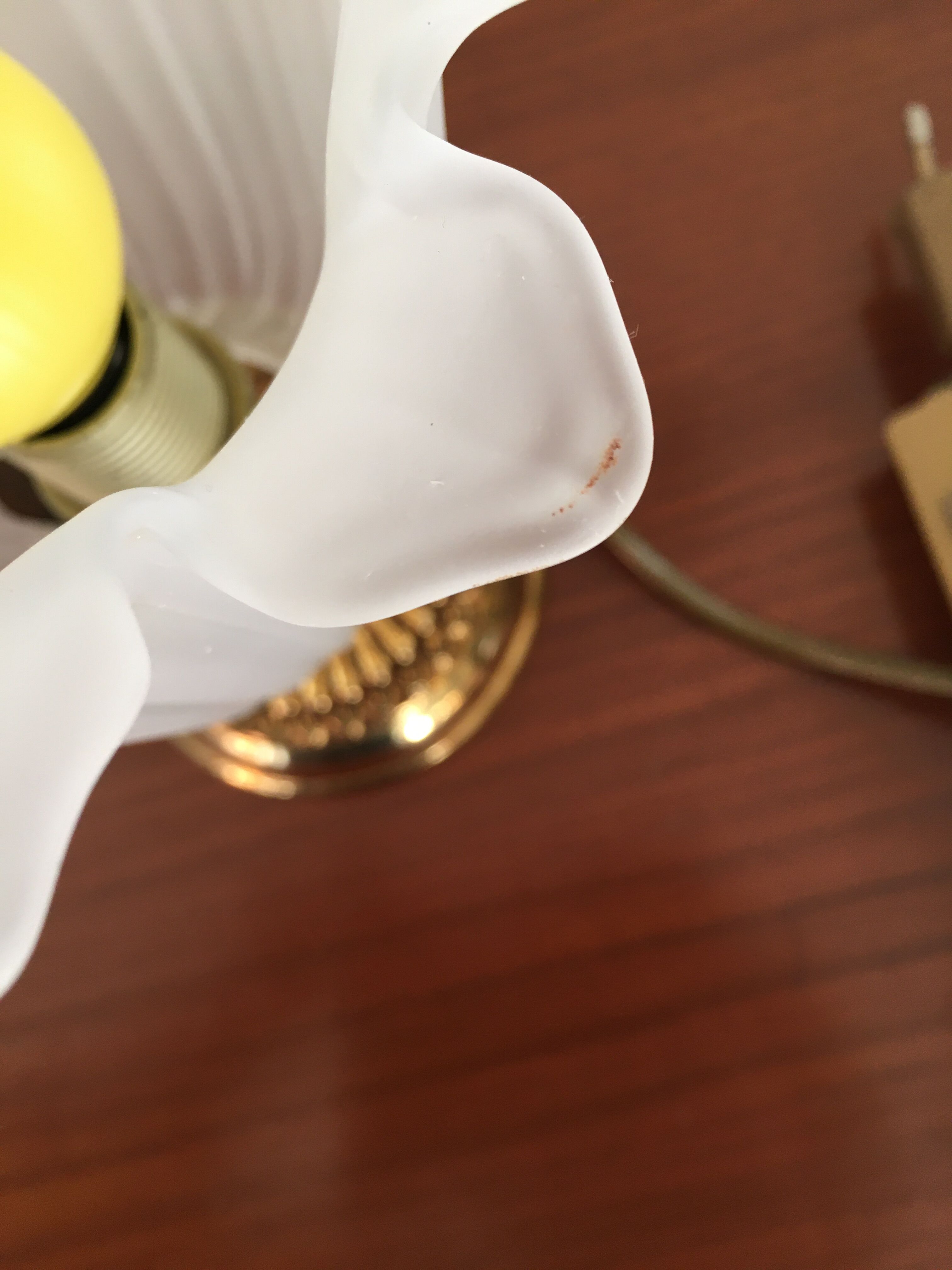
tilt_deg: -74.7
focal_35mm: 29
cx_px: 476
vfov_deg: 61.7
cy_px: 635
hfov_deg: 48.2
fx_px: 1063
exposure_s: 1/33
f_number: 2.2
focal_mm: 4.15
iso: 40
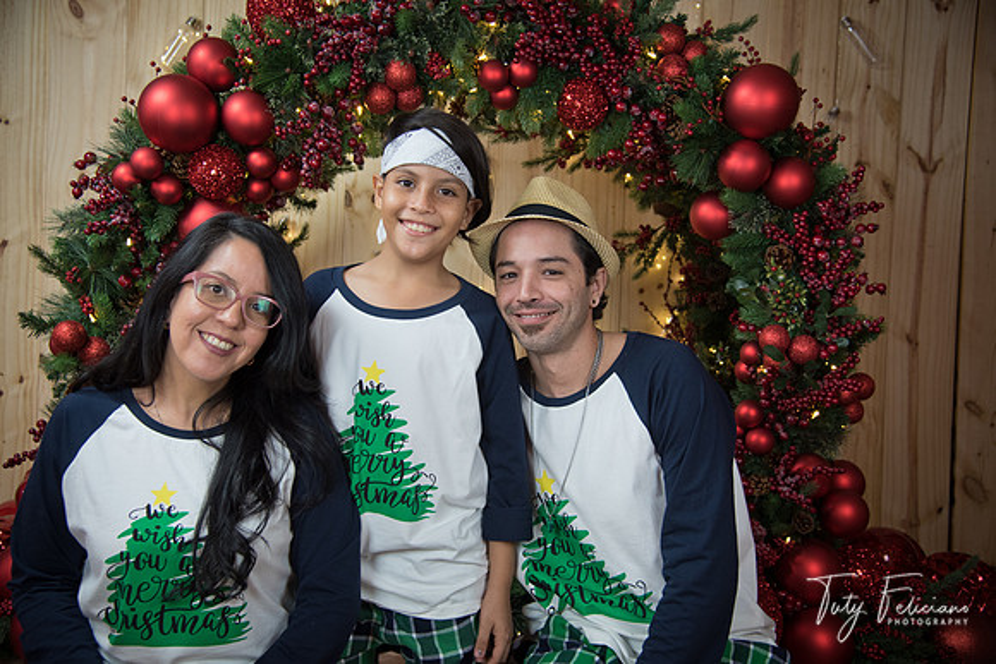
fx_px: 1052
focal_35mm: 38
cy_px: 332
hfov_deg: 50.7
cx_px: 498
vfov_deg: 35.1
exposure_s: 1/80
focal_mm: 38
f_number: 4
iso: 1000
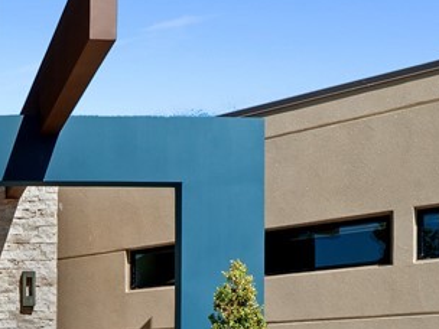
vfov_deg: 23.6
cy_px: 421
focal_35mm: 55
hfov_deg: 29.5
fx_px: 698
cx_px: -100
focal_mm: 16
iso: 500
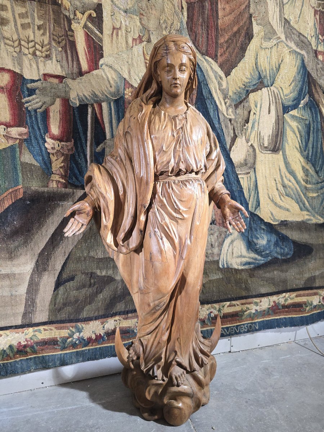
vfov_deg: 73.9
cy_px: 216
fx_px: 287
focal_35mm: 23
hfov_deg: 58.9
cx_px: 162
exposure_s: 1/57.5
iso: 320
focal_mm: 6.3
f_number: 1.7
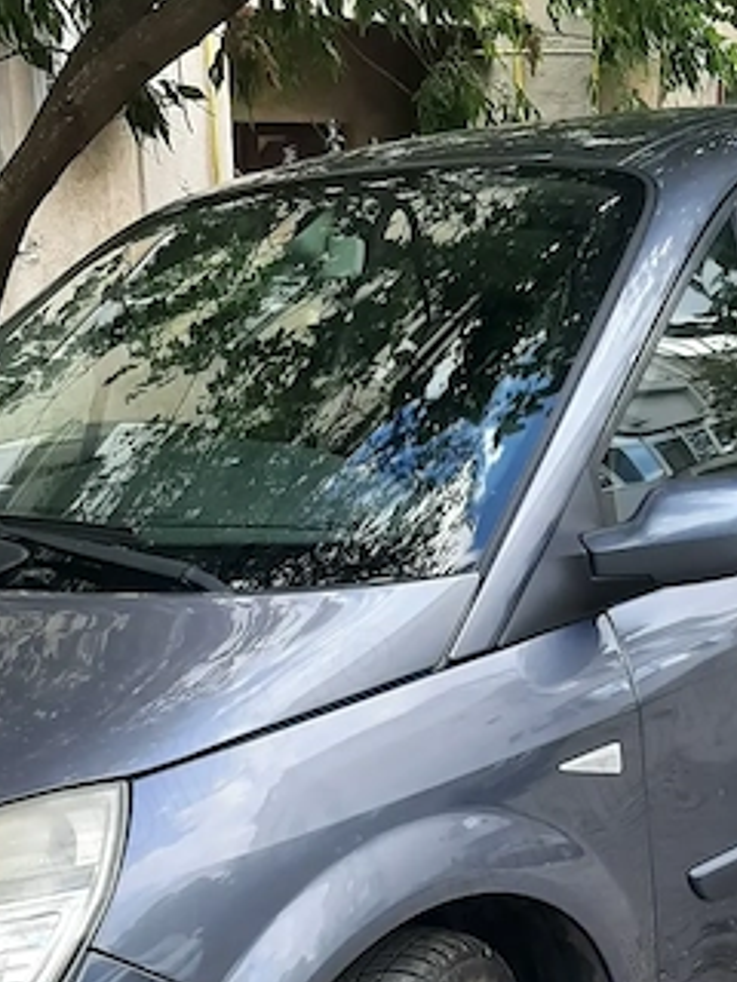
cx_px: 408
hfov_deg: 22.6
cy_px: 875
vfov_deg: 28.7
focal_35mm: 65
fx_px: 1845
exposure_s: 1/236
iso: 40
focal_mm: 3.93
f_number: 1.7
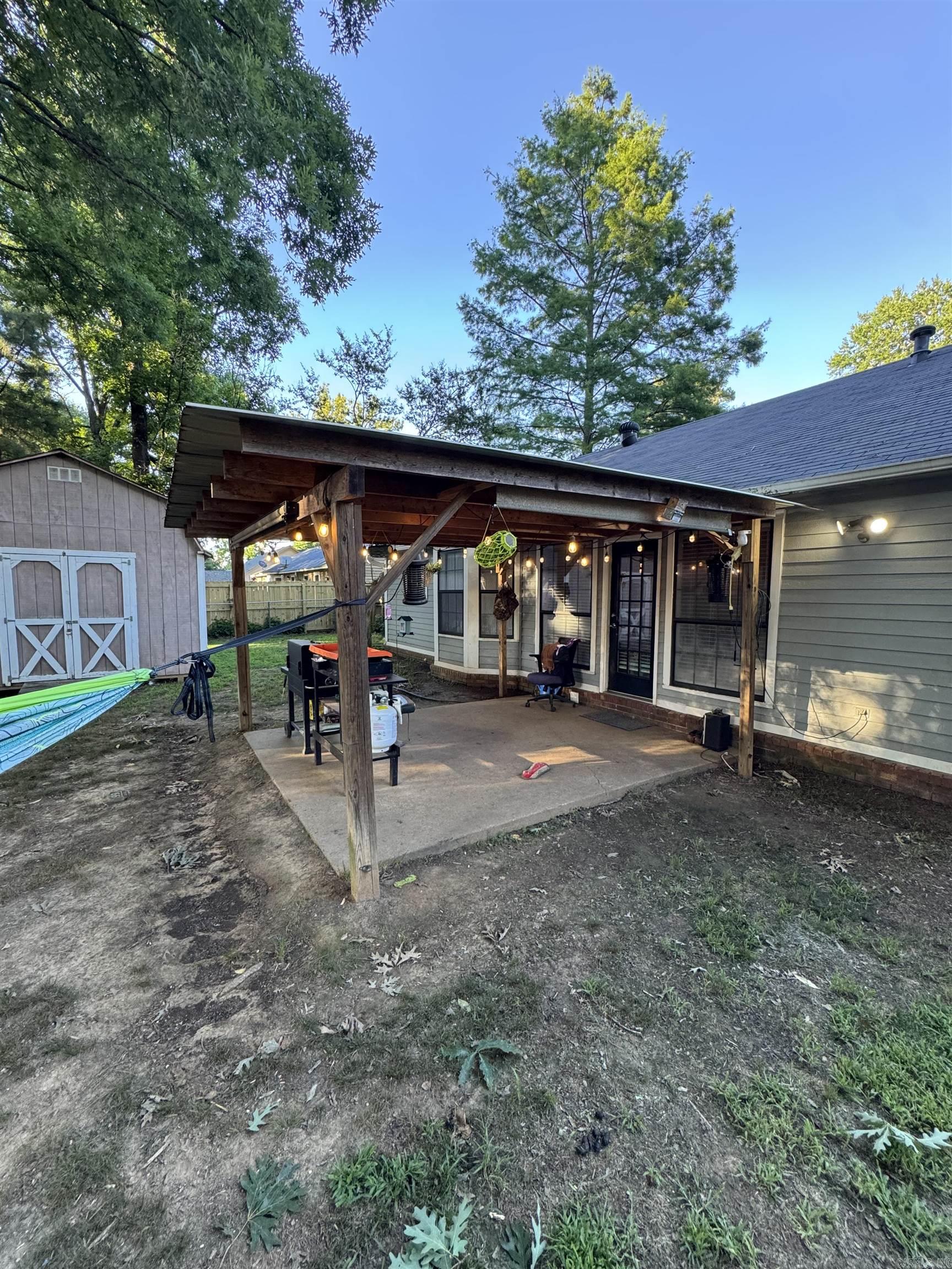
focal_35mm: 14
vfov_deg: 102.1
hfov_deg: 85.7
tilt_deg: -4.4
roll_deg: +0.0
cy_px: 634
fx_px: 513
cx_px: 476
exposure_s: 1/120
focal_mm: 2.22
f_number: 2.2
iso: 200
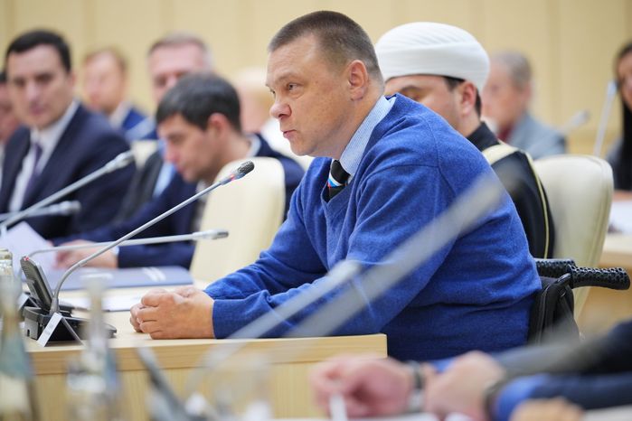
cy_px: 210
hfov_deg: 10.3
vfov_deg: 6.9
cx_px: 316
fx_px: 3511
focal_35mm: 200
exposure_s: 1/250
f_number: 2.8
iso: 2000
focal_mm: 200
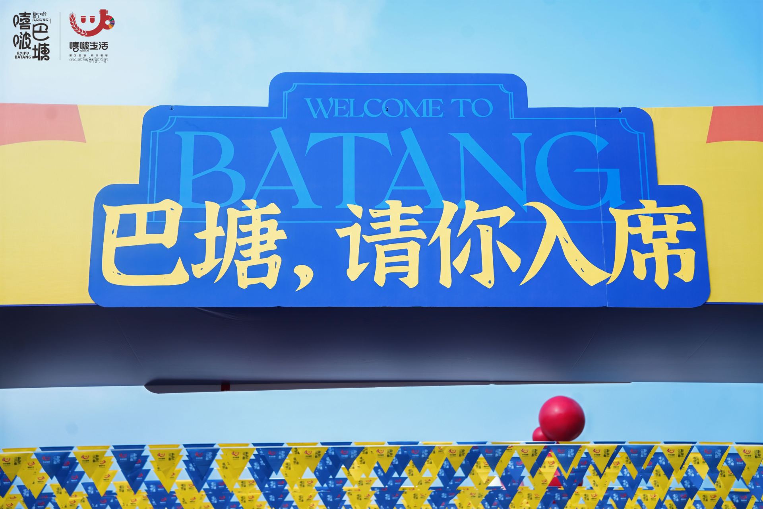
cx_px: 382
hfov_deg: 33.2
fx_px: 1280
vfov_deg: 22.5
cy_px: 254
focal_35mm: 60
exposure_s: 1/200
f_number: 5
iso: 100
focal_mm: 60.4
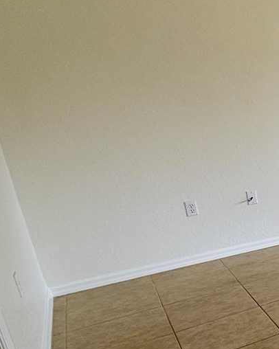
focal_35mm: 40
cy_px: 199
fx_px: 413
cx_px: 526
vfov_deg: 45.7
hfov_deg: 21.0
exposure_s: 1/164
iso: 50
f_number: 2.2
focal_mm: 2.2
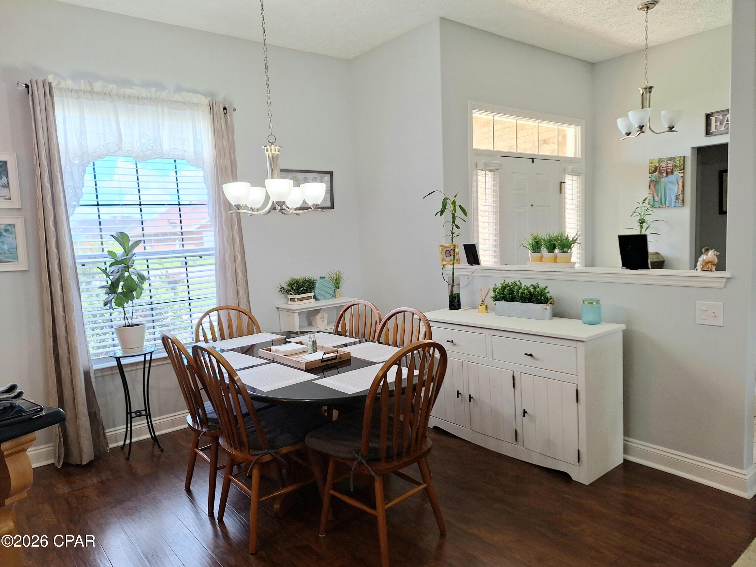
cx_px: 378
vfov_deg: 58.9
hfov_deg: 73.9
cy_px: 284
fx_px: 502
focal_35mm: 23
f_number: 1.8
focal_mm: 5.54
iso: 80
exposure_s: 1/120
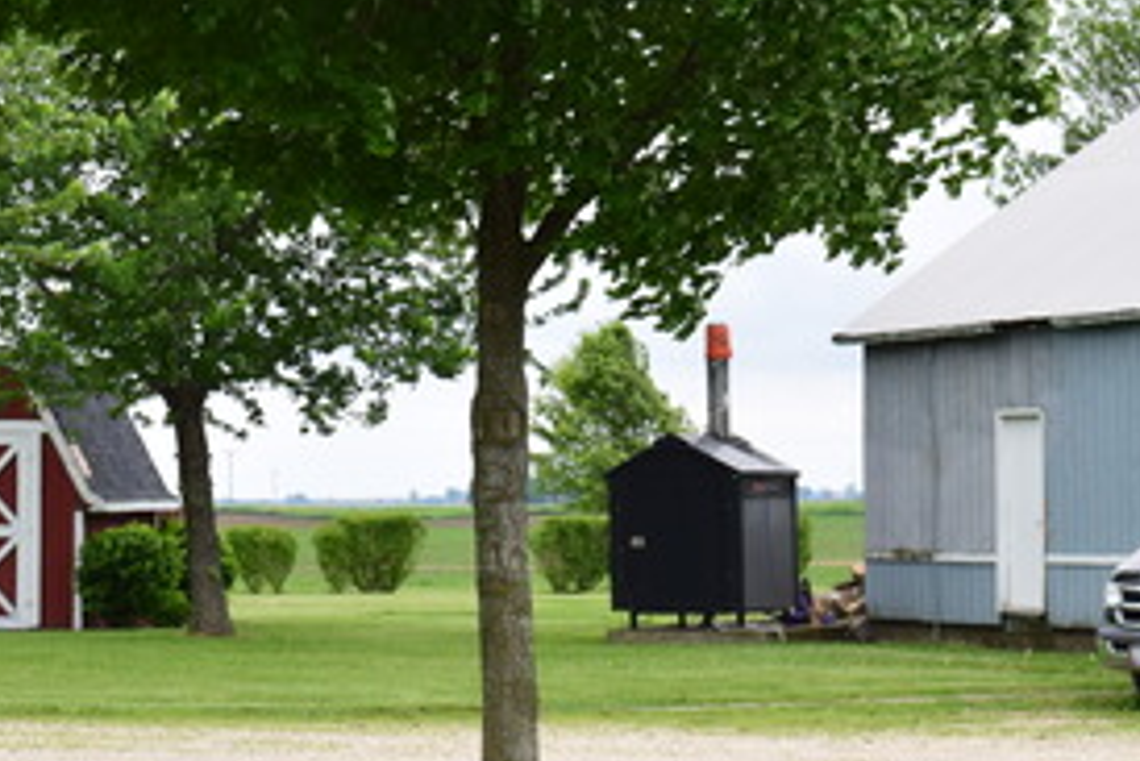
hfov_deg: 15.3
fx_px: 4214
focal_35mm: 133
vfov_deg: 10.3
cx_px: 300
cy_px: 256
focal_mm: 38
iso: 400
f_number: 11
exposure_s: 1/400
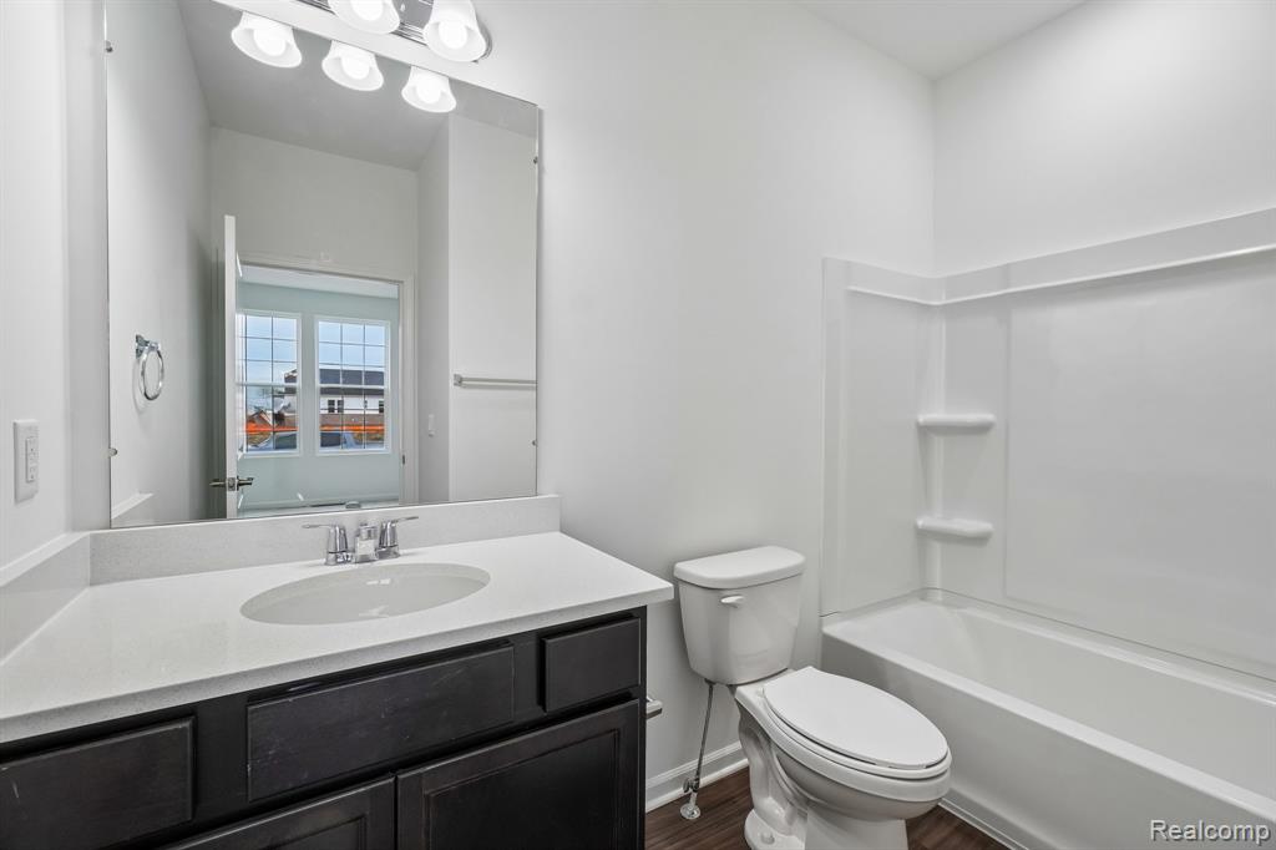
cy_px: 425
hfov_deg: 100.4
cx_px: 638
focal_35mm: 15
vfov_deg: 77.3
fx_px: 531
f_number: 8
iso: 320
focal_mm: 10
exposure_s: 1/30
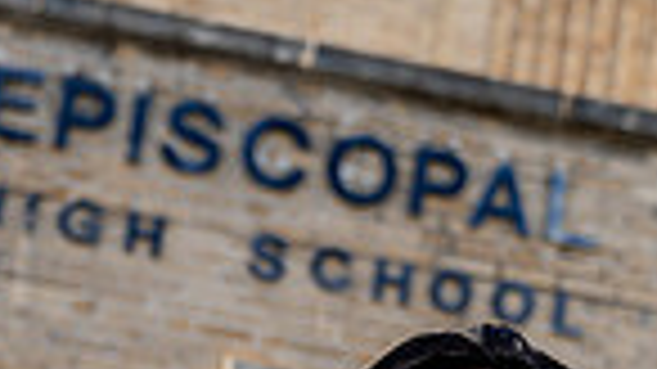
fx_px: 2299
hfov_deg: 16.3
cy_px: 918
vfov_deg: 8.3
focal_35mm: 132
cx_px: 360
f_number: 4
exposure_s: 1/250
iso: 100
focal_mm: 41
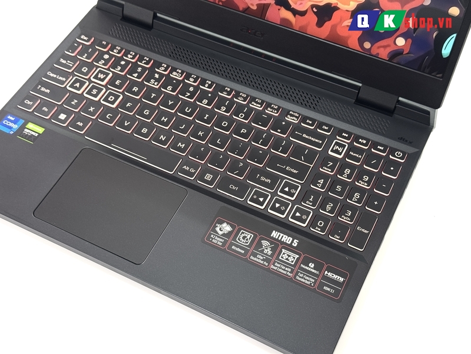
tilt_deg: -55.2
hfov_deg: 39.7
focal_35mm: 48
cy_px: 177
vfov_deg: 30.3
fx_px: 653
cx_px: 236
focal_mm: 6.76
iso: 100
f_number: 1.78
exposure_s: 1/61
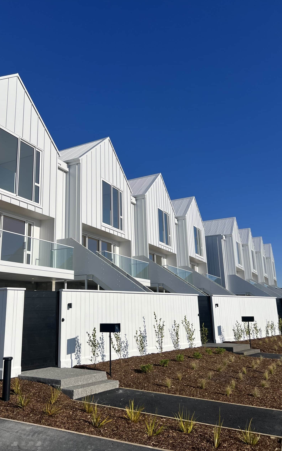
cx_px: 114
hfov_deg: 44.3
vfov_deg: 66.5
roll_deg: +0.6
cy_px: 226
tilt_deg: +13.6
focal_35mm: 28
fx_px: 344
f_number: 1.5
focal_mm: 5.7
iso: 50
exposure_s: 1/11364
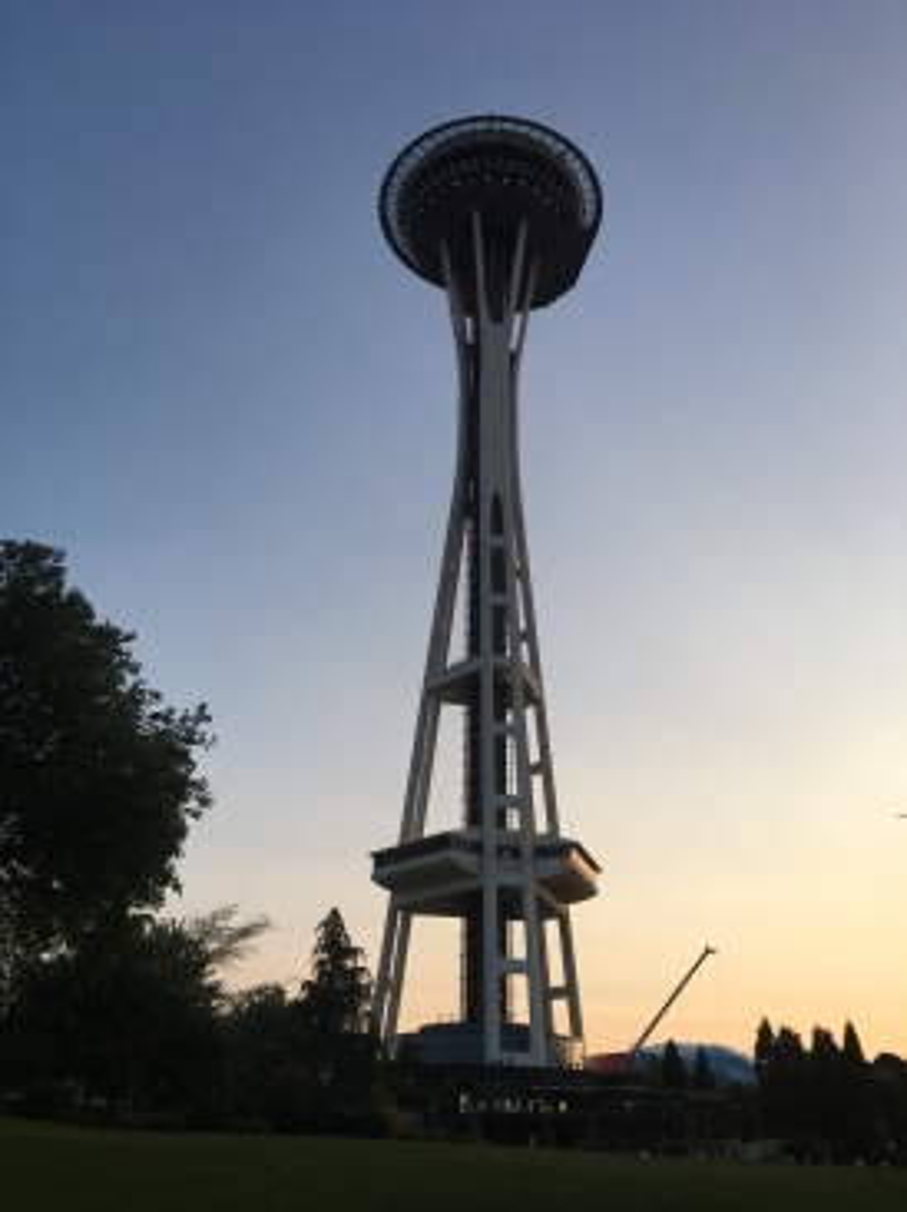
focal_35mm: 29
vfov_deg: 61.7
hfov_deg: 48.2
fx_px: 1014
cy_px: 606
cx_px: 454
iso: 25
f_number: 2.2
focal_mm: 4.15
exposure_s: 1/255
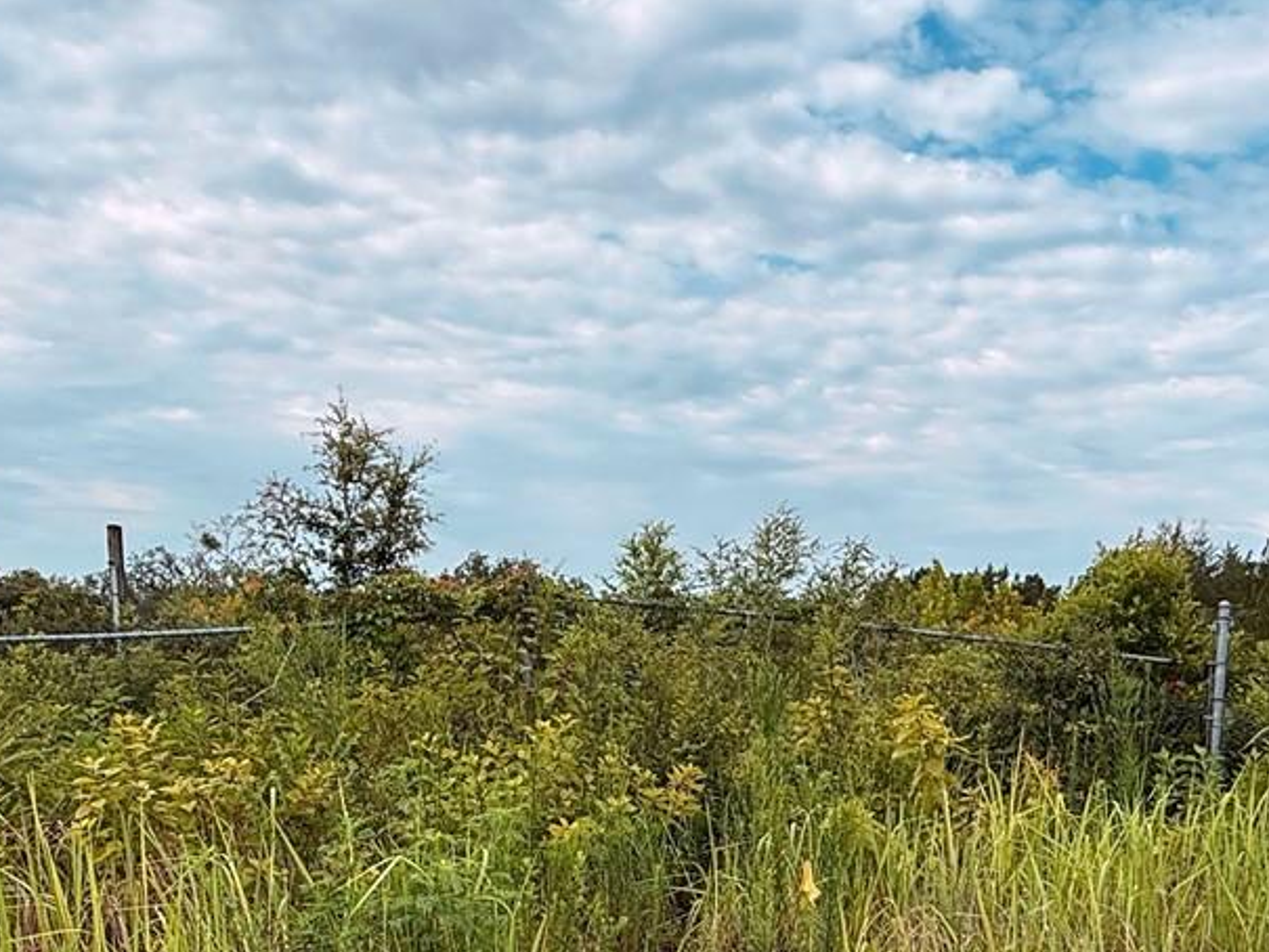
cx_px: 675
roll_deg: -2.3
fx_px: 1357
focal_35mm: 37
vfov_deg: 36.7
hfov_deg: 50.1
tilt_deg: -6.4
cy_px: 818
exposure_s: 1/1285
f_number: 2.2
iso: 50
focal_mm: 2.22
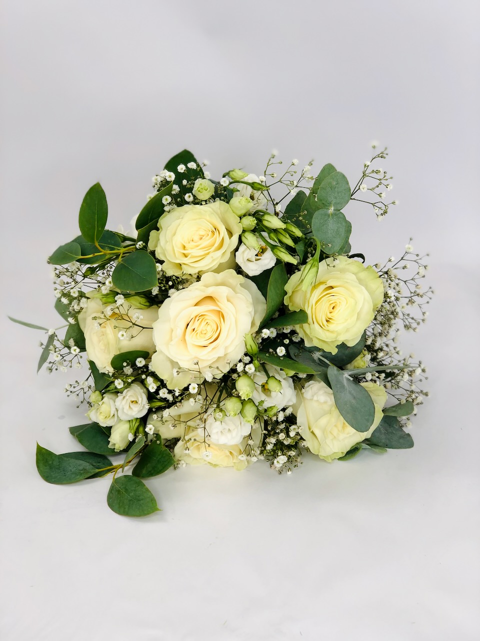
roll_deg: +2.0
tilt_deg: -24.9
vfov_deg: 36.8
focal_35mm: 52
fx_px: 961
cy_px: 320
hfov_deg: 28.0
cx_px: 240
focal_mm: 6
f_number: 2.4
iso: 16
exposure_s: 1/50
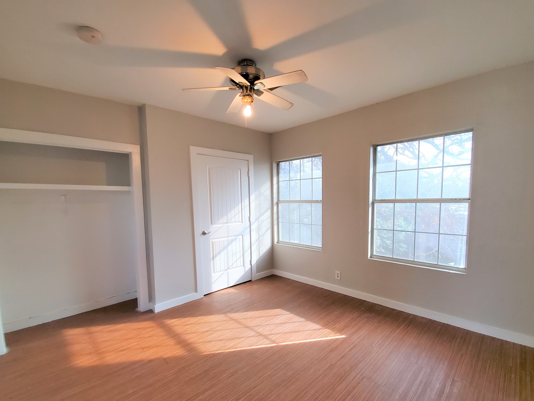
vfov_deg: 81.4
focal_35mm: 15
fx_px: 231
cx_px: 285
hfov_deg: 98.0
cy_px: 225
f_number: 2.2
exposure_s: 1/59
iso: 200
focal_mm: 1.8
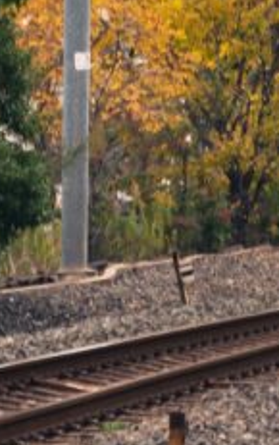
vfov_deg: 4.5
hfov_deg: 2.8
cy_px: -131
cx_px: 770
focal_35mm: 469
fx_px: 5688
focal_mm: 50
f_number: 10
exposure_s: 1/50
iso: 400
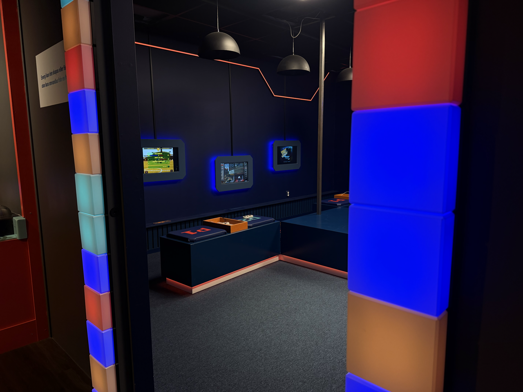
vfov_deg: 56.8
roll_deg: +0.5
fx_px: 363
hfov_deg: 71.6
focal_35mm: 24
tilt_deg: -8.6
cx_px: 262
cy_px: 196
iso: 160
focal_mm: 6.76
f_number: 1.78
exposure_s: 1/50
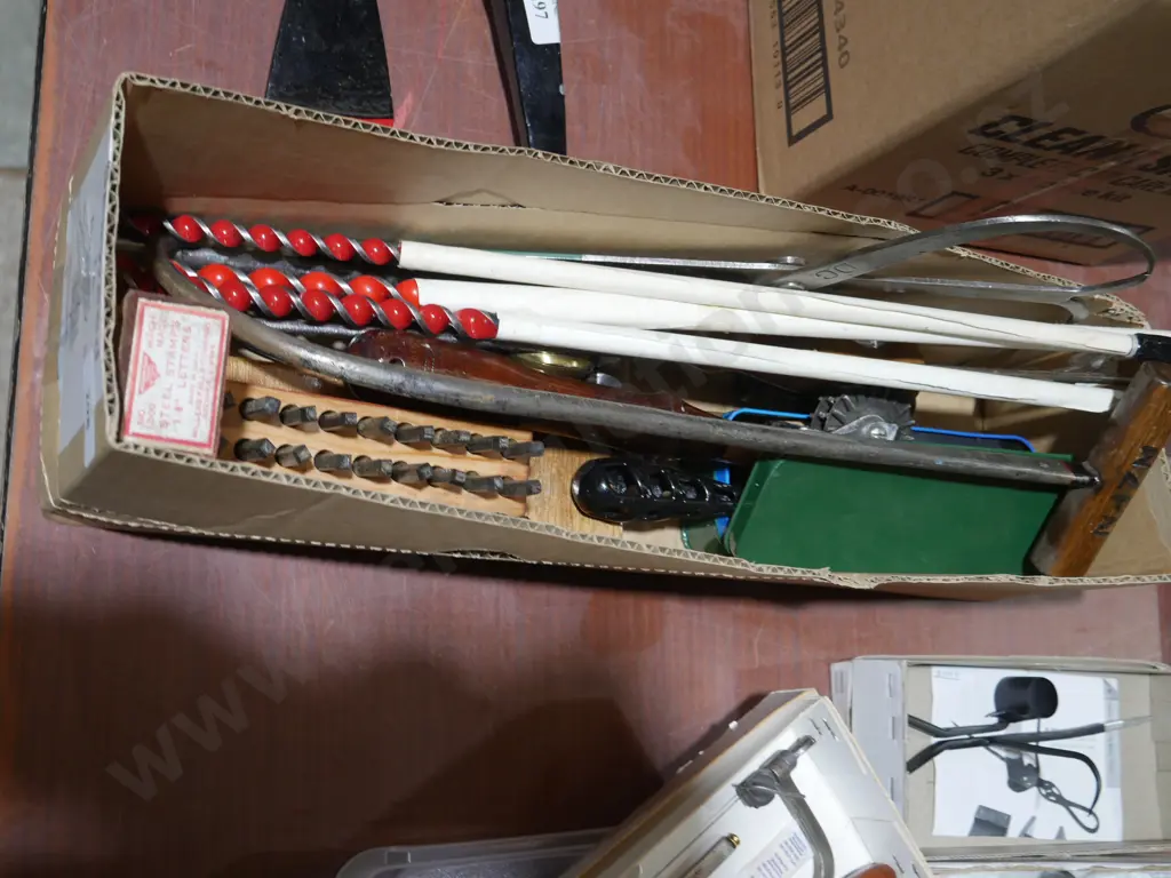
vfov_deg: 34.3
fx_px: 1421
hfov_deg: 44.8
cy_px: 439
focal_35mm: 42
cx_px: 586
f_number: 4.6
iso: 400
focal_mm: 21
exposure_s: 1/60
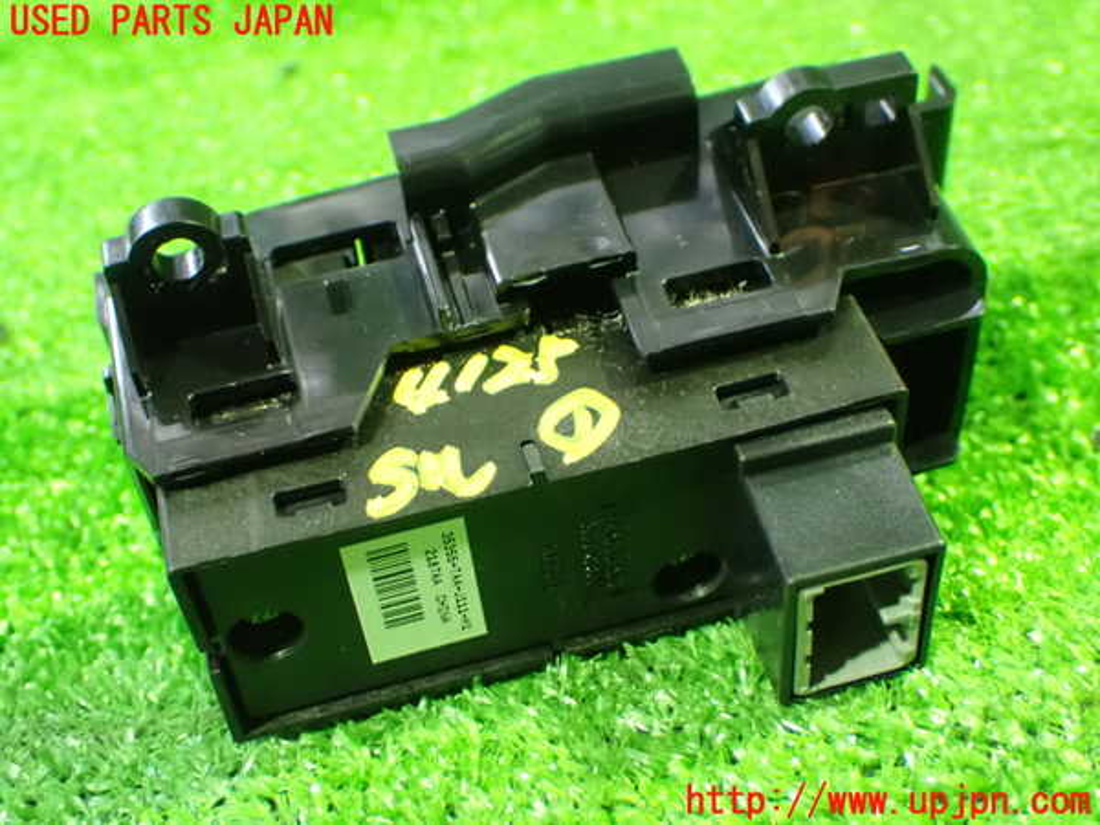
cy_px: 412
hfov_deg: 38.2
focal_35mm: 50
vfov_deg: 29.1
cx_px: 550
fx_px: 1589
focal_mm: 9.01
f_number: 3.2
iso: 1600
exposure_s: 1/13
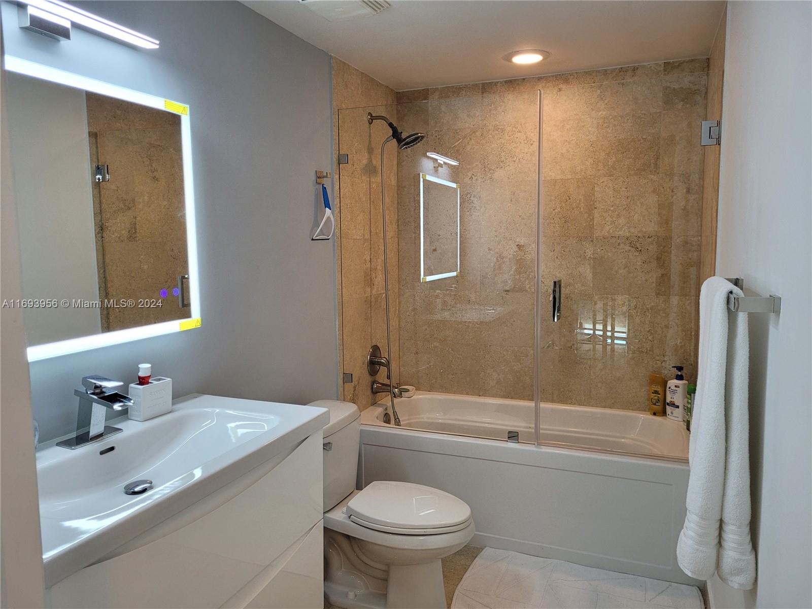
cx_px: 406
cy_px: 304
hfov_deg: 67.3
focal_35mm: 26
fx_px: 610
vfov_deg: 53.1
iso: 200
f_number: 1.8
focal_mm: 5.4
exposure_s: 1/119
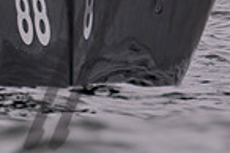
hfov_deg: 0.8
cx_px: -63
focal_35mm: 2440
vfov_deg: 0.6
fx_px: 15571
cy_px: -18
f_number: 5.6
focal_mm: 340
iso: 200
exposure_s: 1/2500
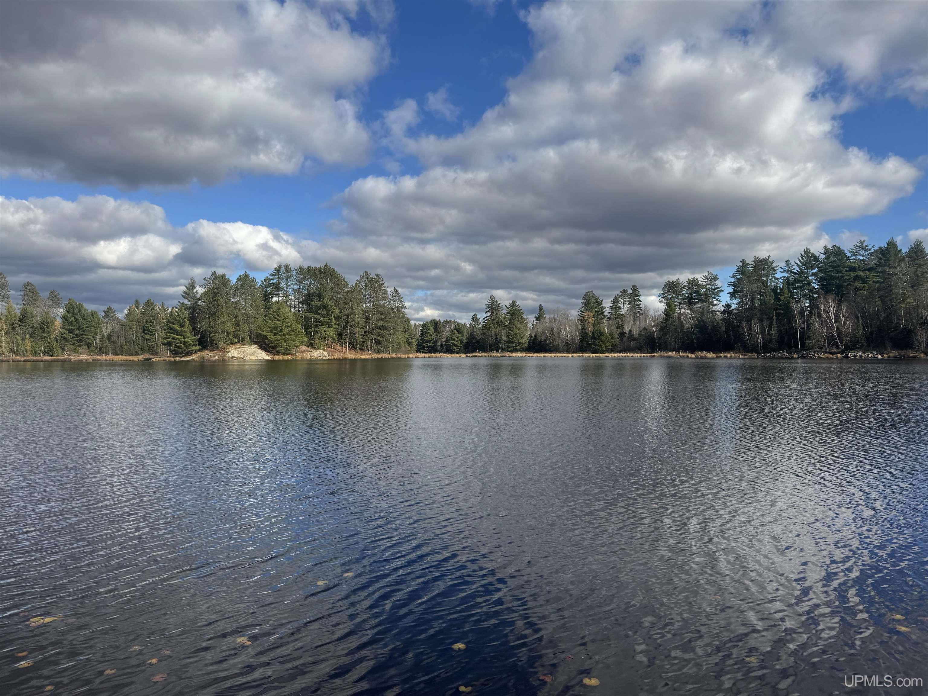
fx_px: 643
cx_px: 464
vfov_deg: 56.8
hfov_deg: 71.6
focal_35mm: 24
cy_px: 348
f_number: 1.78
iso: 80
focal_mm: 6.76
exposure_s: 1/5348
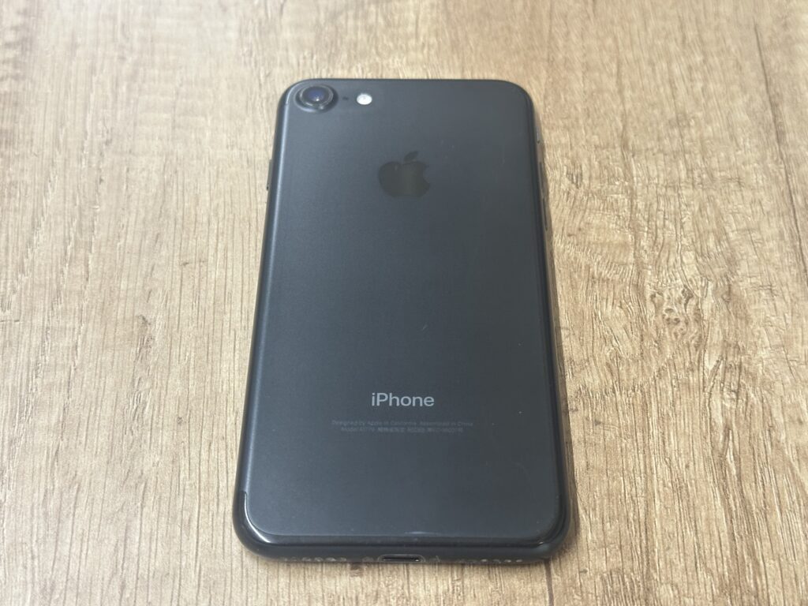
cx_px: 404
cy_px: 303
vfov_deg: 30.3
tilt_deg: -51.1
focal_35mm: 48
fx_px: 1120
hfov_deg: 39.7
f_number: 1.78
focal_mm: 6.86
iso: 250
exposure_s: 1/50
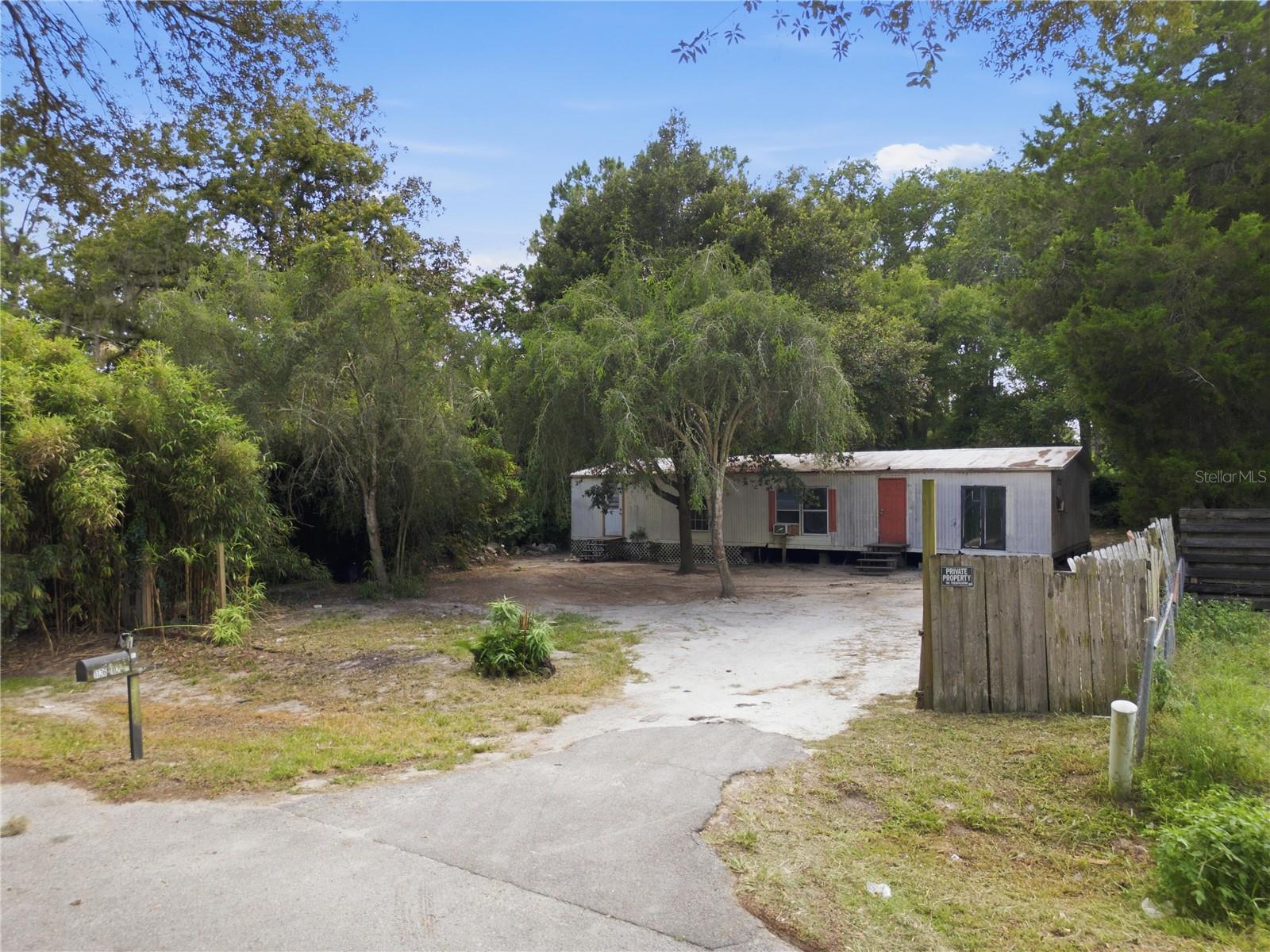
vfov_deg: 56.8
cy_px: 476
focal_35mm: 24
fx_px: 881
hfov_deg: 71.6
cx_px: 635
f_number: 1.7
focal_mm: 6.7
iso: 100
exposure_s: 1/640
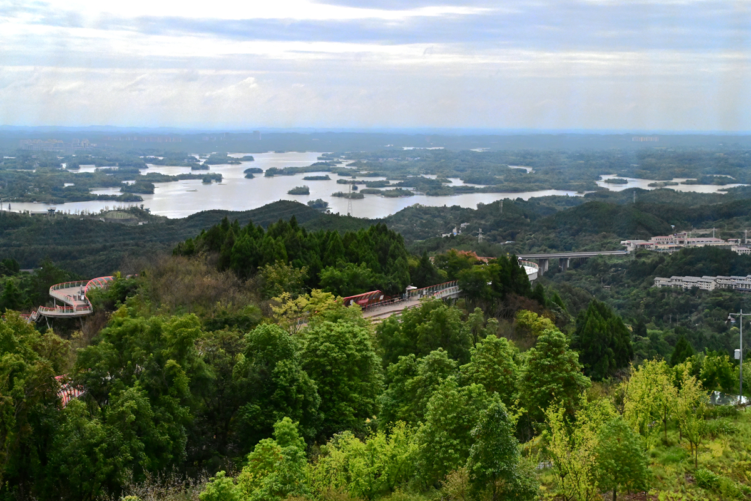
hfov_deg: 32.4
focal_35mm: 62
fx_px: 1293
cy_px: 250
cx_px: 376
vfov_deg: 21.9
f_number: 8
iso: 4000
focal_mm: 62
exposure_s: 1/5000
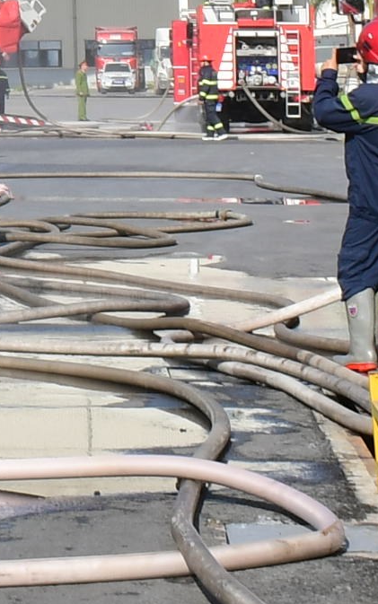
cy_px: -383
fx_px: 3594
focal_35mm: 218
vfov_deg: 9.3
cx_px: -409
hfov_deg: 5.9
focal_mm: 23
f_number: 14
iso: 160
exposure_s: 1/200
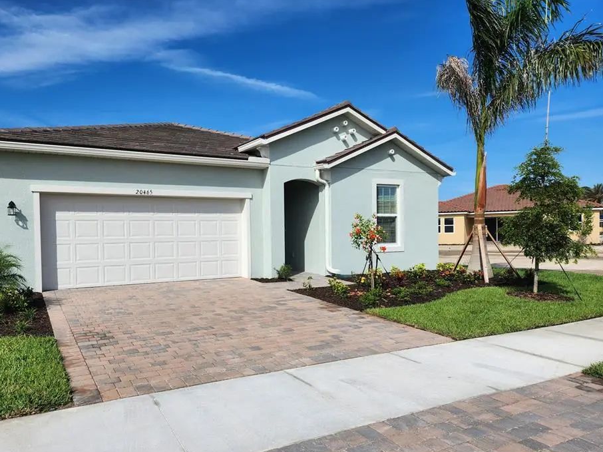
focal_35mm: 26
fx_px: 453
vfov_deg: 53.0
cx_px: 266
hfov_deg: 67.1
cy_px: 242
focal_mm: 5.4
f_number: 1.8
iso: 20
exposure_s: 1/2715
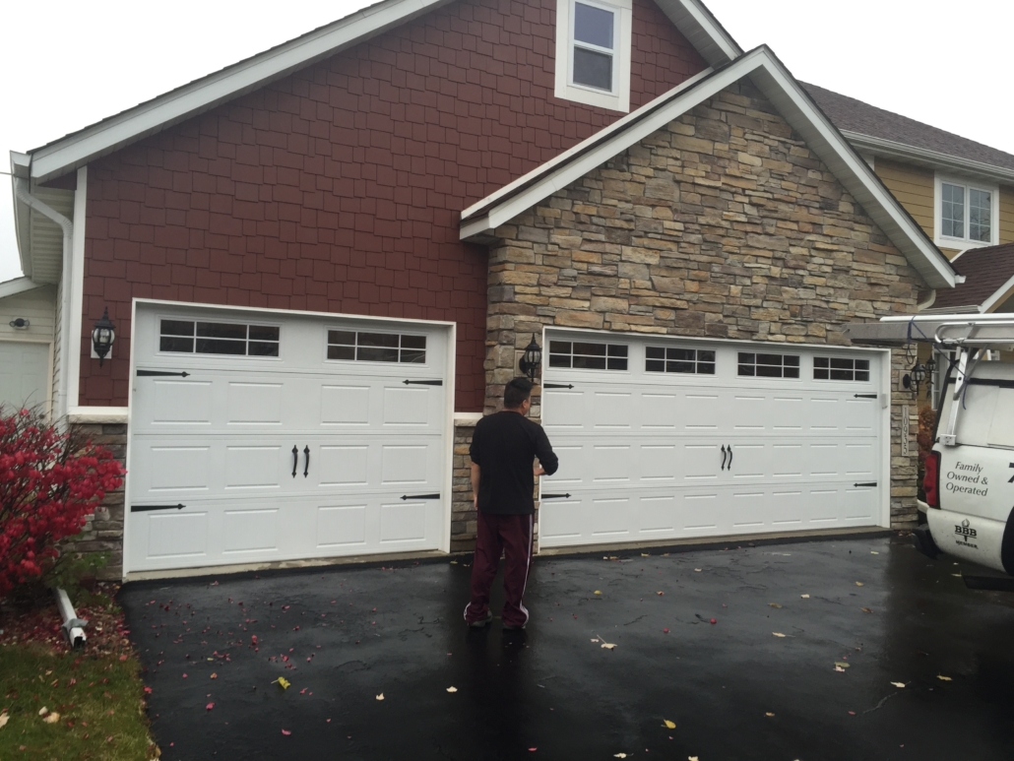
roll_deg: -1.9
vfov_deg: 48.2
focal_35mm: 29
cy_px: 380
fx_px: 850
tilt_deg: +1.3
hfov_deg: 61.6
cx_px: 507
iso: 50
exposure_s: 1/120
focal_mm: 4.15
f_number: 2.2
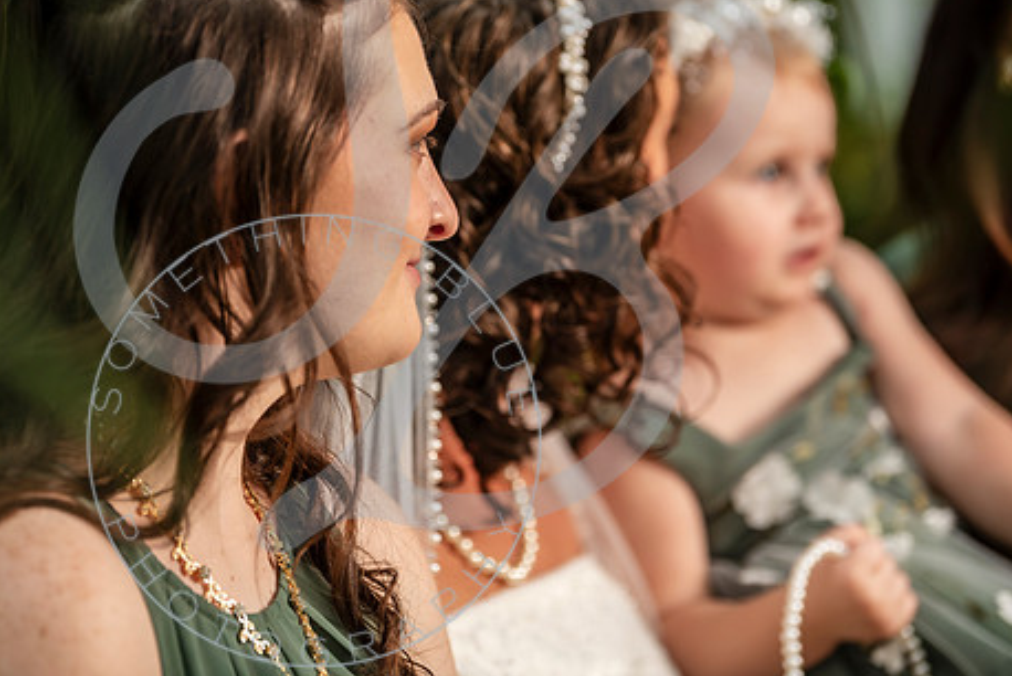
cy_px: 255
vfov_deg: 8.0
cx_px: 424
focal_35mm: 171
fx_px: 4810
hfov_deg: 12.0
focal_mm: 135
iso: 200
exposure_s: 1/640
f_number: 2.8
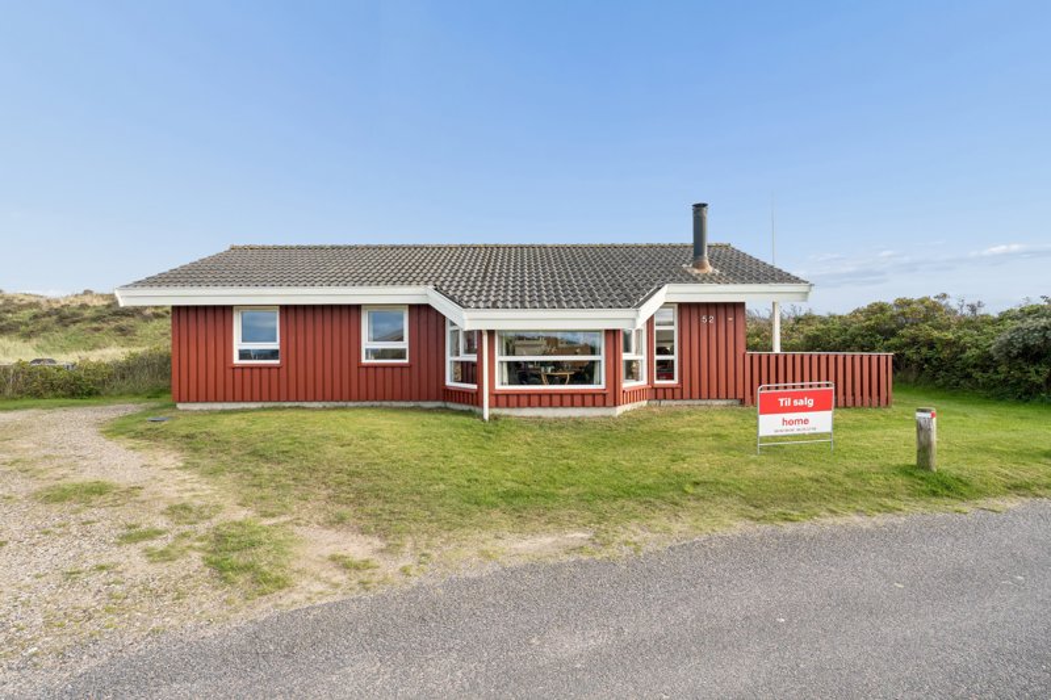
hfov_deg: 93.3
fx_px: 496
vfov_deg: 70.4
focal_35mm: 17
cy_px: 350
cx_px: 526
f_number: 9
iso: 200
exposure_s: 1/160
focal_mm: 17
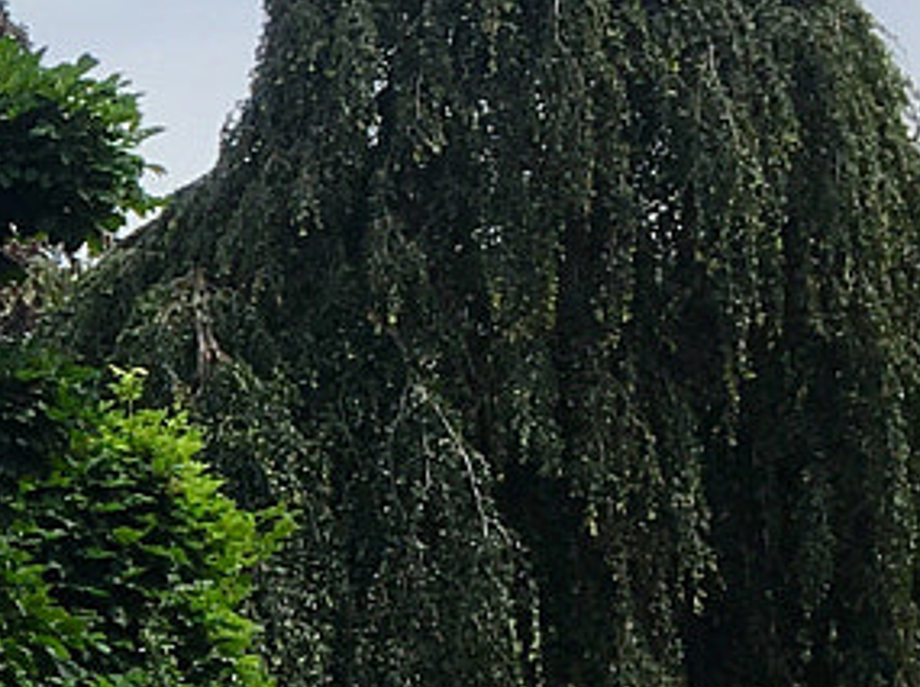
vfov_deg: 8.9
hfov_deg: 10.7
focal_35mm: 163
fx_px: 4327
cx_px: -1127
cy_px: 968
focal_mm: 4.15
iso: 25
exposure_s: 1/1241
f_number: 2.2
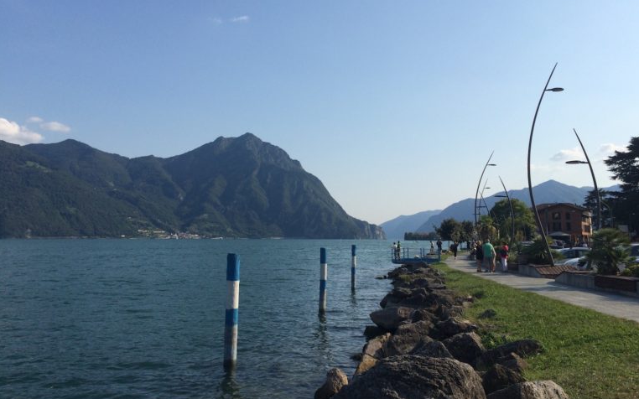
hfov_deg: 61.2
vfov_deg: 40.4
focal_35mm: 31
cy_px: 161
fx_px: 540
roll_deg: -0.3
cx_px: 320
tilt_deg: +8.3
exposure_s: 1/3425
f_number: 2.2
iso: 32
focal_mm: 4.15
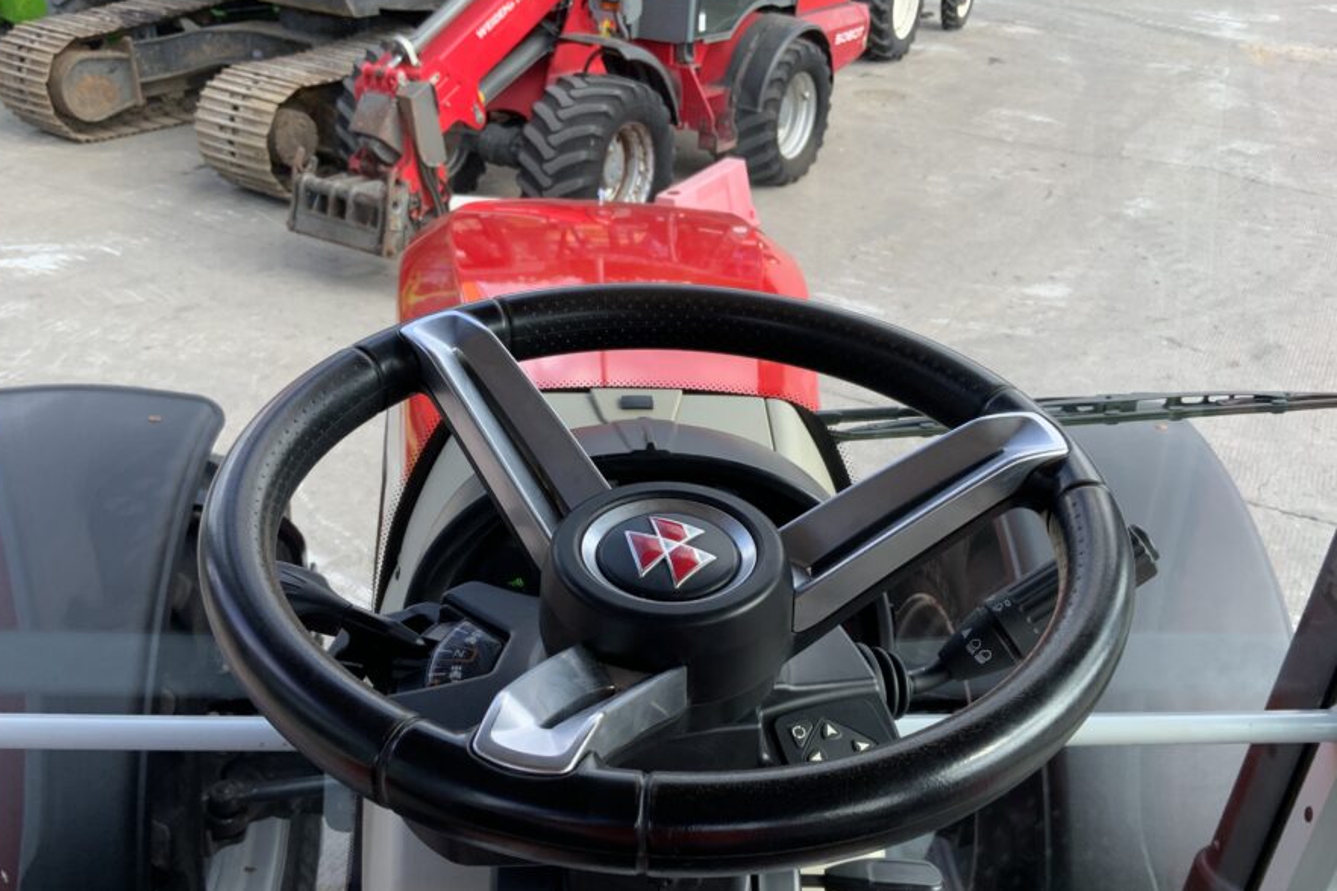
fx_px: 1300
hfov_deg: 54.4
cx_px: 682
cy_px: 561
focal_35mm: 35
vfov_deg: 37.6
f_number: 1.8
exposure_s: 1/210
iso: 16
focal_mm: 3
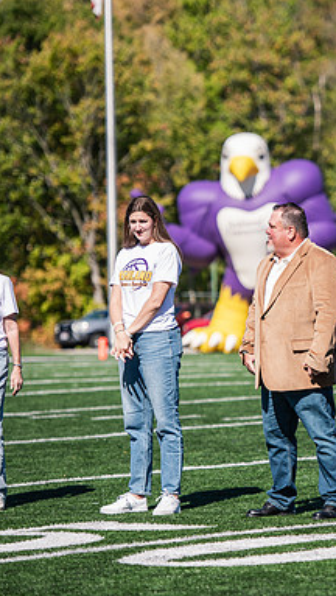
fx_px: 3509
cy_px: 300
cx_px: 384
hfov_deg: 5.5
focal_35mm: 222
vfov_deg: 9.7
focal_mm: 140
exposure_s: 1/1250
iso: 100
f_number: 3.2
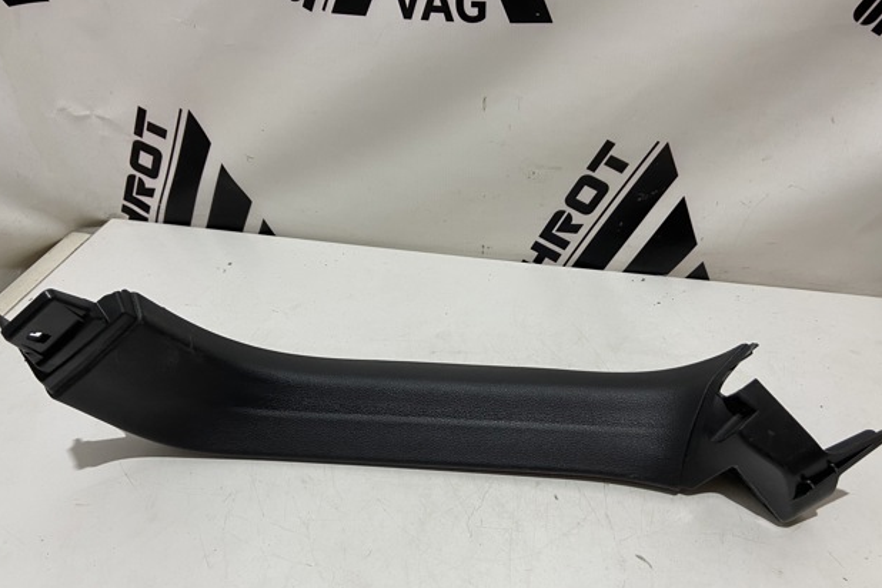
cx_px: 441
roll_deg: +0.4
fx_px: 686
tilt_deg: -41.7
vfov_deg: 46.3
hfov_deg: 65.5
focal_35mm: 28
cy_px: 338
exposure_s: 1/50
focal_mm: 4.25
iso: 100
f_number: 1.8
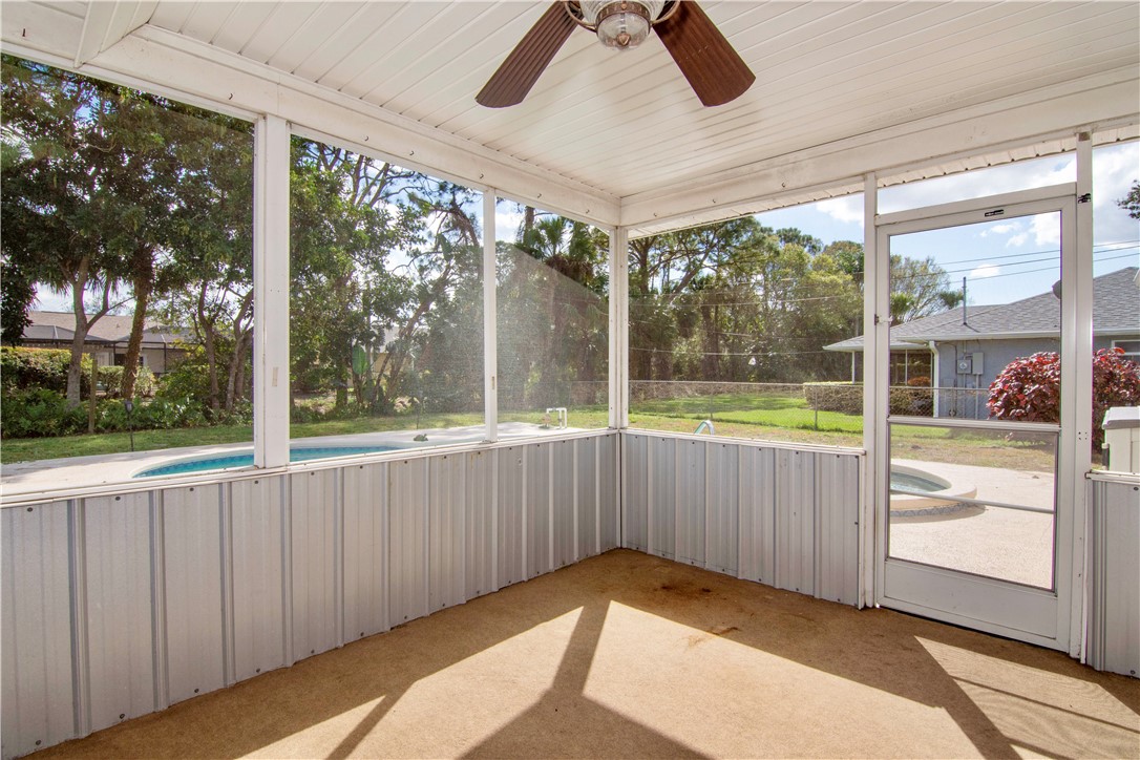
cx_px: 570
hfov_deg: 95.0
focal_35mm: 16
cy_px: 380
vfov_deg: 72.1
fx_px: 522
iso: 320
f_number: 10
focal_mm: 11
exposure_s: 1/250
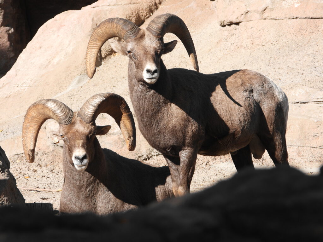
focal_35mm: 235
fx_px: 2193
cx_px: 162
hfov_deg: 8.4
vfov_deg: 6.3
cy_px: 121
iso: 100
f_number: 4.5
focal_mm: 42.2
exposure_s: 1/500
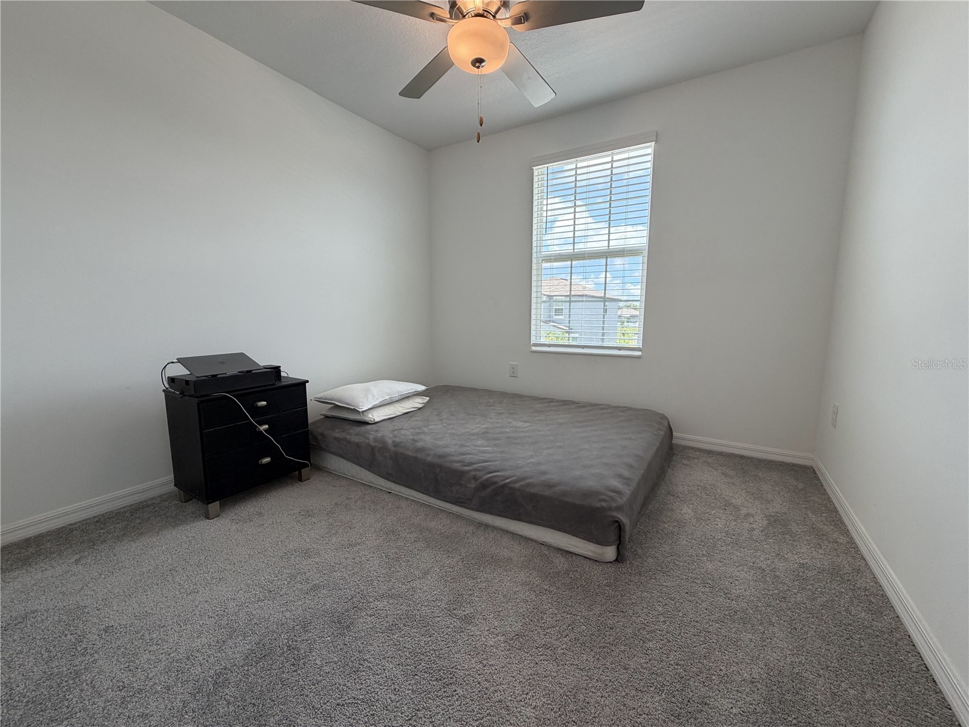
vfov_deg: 85.7
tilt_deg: -7.7
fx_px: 392
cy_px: 364
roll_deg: +0.5
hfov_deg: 102.1
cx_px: 484
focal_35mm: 14
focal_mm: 2.22
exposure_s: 1/120
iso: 100
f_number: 2.2
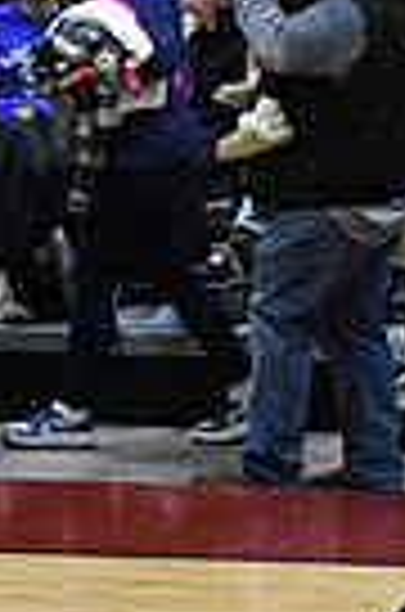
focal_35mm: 526
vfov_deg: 3.9
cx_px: 1296
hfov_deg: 2.6
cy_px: 686
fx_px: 8921
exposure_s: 1/400
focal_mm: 82
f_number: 3.5
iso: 3200
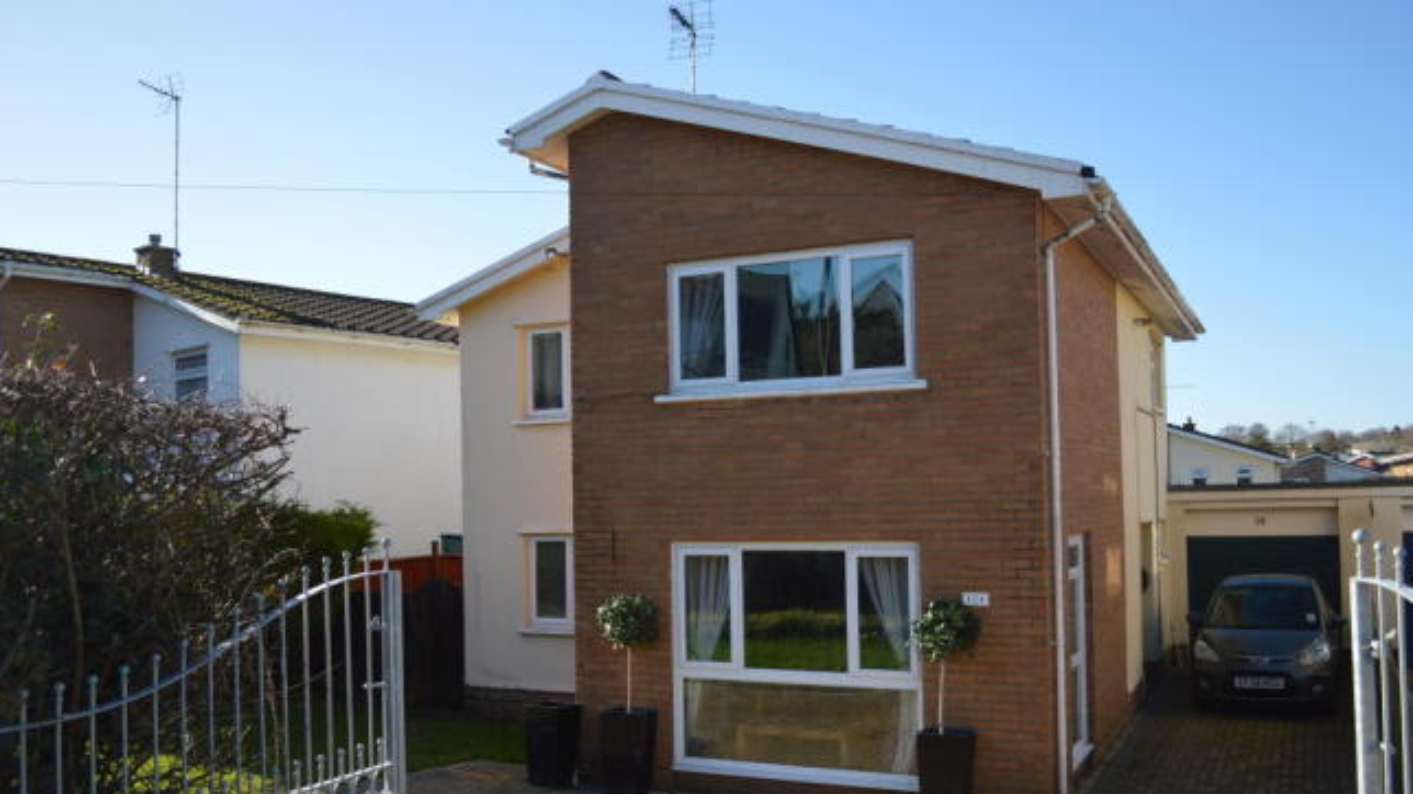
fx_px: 1199
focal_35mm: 32
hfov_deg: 61.0
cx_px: 698
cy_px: 461
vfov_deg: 36.6
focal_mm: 20
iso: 100
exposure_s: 1/500
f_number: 3.8
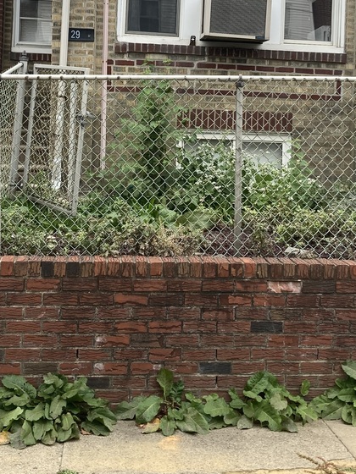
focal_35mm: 60
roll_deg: -2.0
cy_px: 113
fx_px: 823
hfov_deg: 24.4
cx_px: 178
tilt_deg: +4.2
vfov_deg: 31.6
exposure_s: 1/180
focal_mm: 3.99
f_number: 1.8
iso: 20
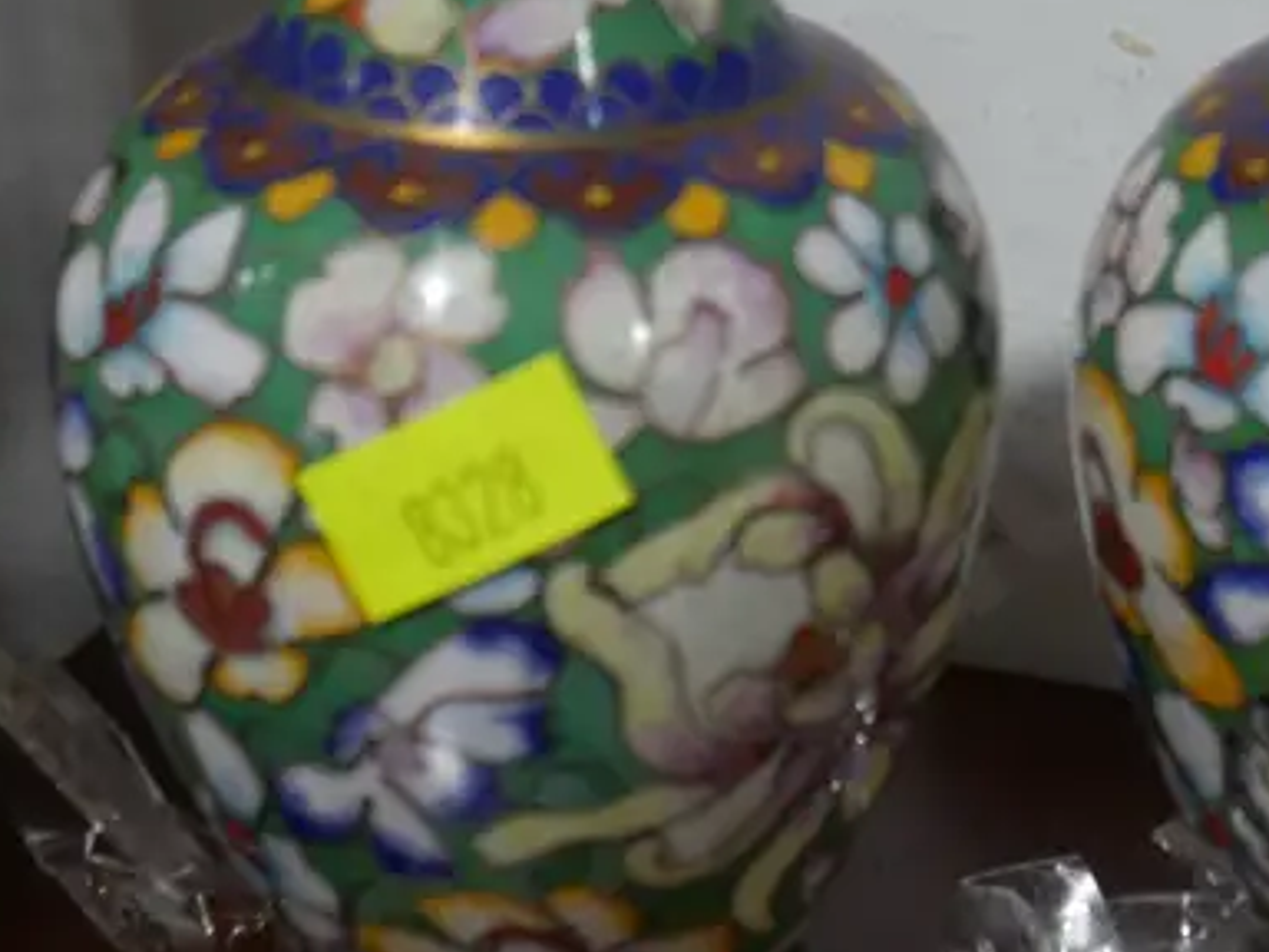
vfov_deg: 15.4
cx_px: 1074
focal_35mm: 96
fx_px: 3519
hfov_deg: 20.1
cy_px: 451
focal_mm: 18
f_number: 4
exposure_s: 1/60
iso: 250
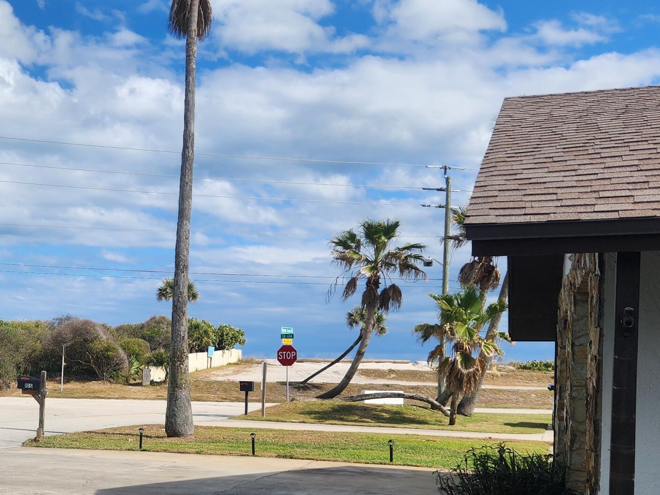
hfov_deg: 36.7
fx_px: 934
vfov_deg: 29.2
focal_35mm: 49
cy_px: 380
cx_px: 77
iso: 20
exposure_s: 1/2111
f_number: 1.8
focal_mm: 5.4
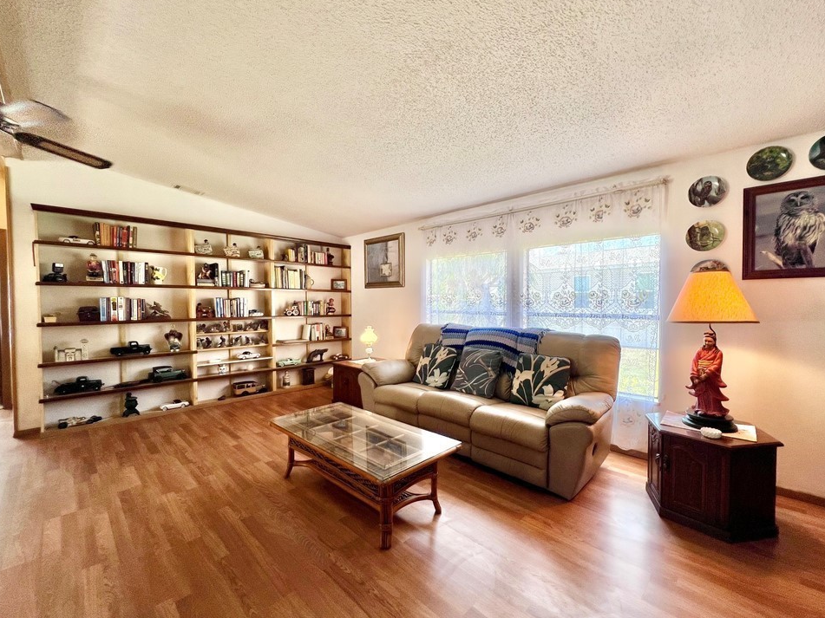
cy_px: 313
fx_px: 334
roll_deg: -0.5
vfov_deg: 85.7
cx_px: 426
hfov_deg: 102.0
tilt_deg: -1.2
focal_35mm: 14
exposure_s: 1/153
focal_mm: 1.57
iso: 32
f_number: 1.8
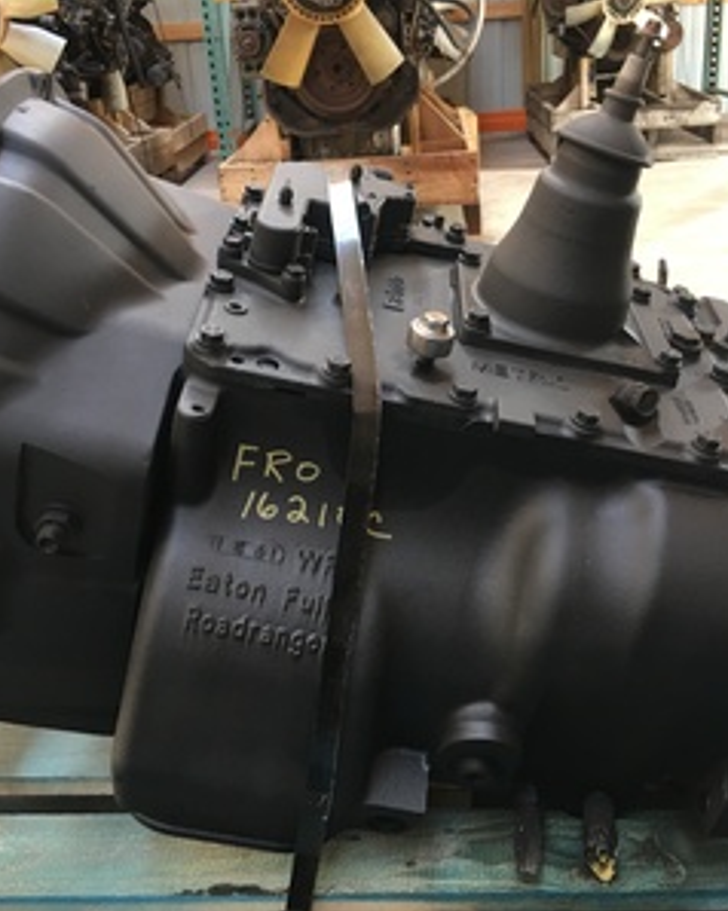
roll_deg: +4.8
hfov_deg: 39.1
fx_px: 1024
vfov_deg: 48.0
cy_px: 456
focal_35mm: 38
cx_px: 404
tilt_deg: -23.6
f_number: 2.2
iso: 32
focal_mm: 4.15
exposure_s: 1/15
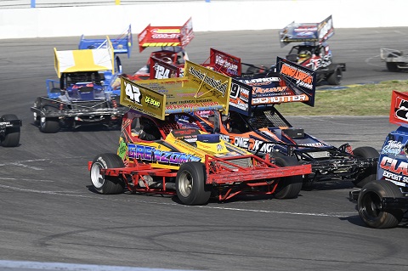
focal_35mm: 200
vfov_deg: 6.9
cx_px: 204
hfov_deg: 10.3
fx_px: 2264
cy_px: 136
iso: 100
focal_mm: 200
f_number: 5.6
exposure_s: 1/500
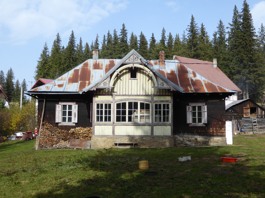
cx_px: 132
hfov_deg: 36.2
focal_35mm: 53
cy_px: 99
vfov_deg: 27.5
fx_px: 406
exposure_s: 1/400
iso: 80
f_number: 4.1
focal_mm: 9
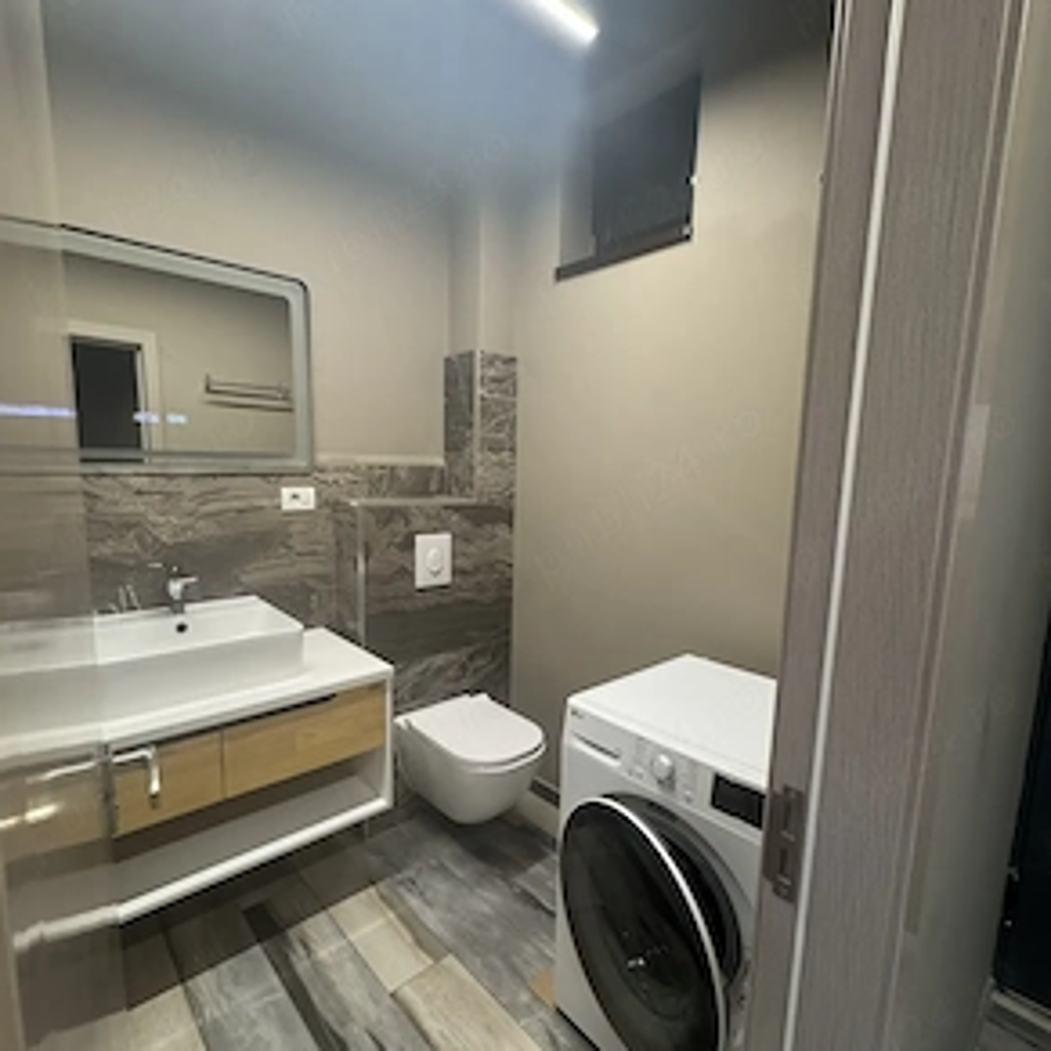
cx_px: 520
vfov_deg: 83.9
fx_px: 584
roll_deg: -0.6
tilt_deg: -8.6
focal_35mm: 17
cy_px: 553
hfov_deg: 84.0
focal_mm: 2.22
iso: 320
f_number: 2.2
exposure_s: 1/74
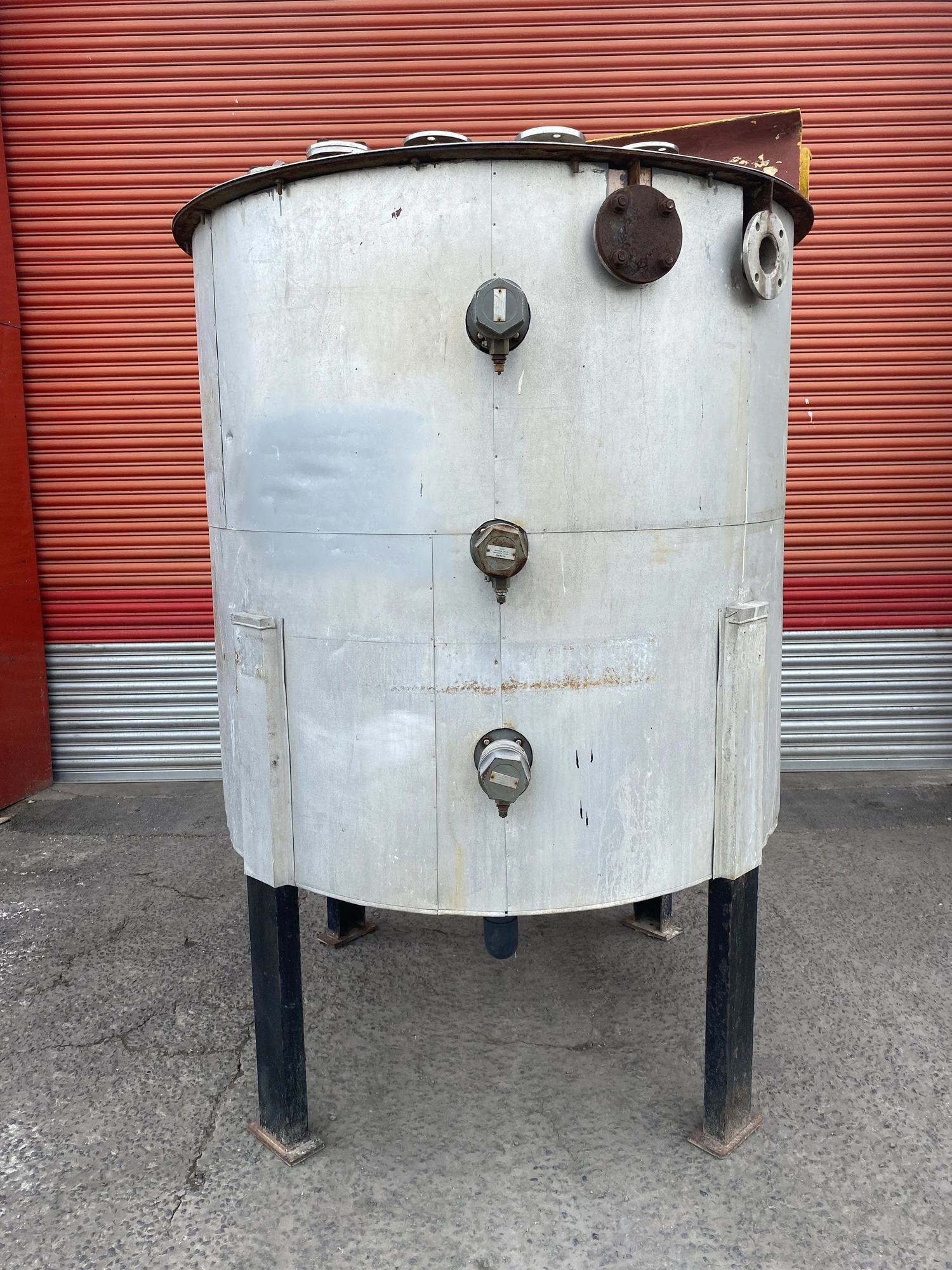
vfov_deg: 67.3
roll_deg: +1.3
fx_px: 953
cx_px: 476
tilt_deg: -5.4
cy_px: 635
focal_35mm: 26
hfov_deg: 53.1
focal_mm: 4.25
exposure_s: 1/965
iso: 32
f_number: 1.8
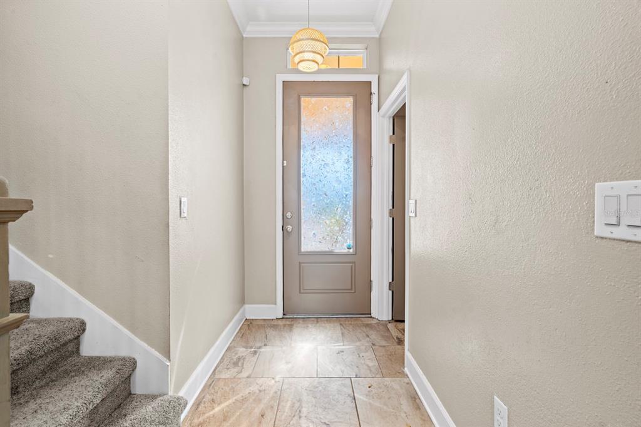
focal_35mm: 16
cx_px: 320
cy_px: 214
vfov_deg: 73.7
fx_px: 285
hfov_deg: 96.8
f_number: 9
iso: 250
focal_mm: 16
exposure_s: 3.2
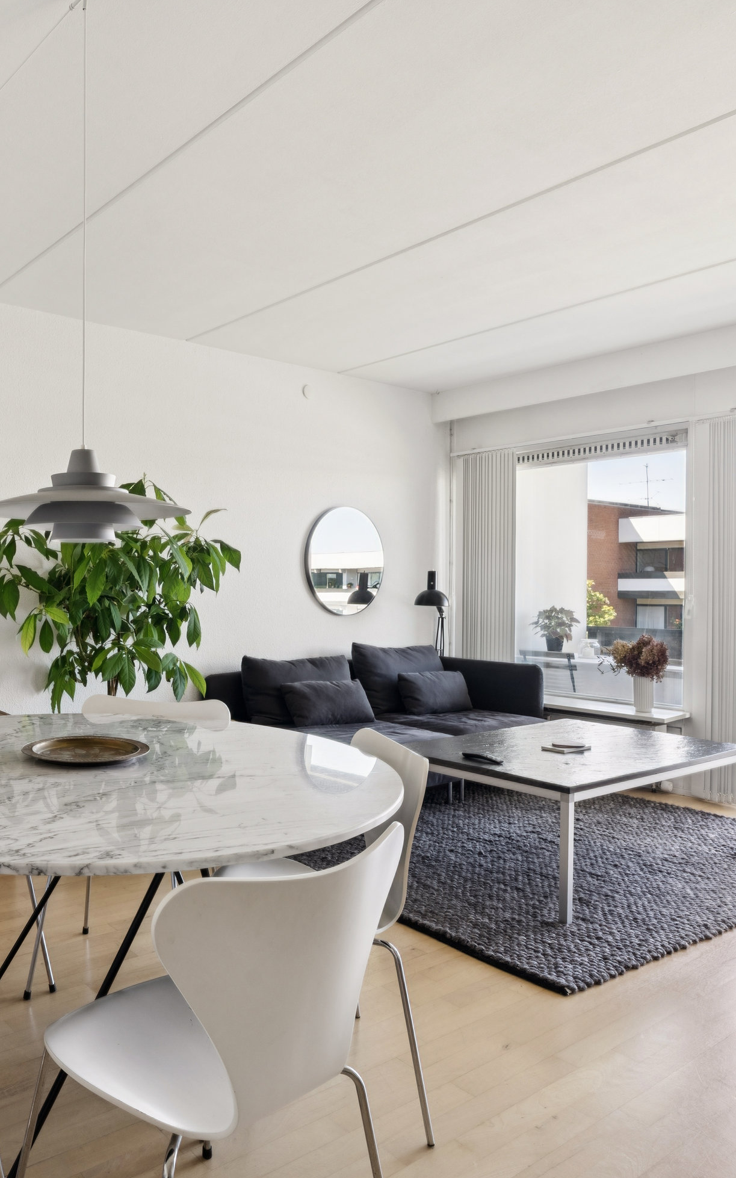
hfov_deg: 46.2
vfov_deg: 72.5
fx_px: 802
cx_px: 128
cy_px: 593
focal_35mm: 25
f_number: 10
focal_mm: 16
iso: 200
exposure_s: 1/20
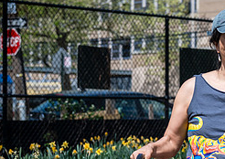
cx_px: 227
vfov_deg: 9.4
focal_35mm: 152
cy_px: 104
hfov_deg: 13.1
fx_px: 968
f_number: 3.5
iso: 100
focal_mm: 55
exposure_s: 1/1250
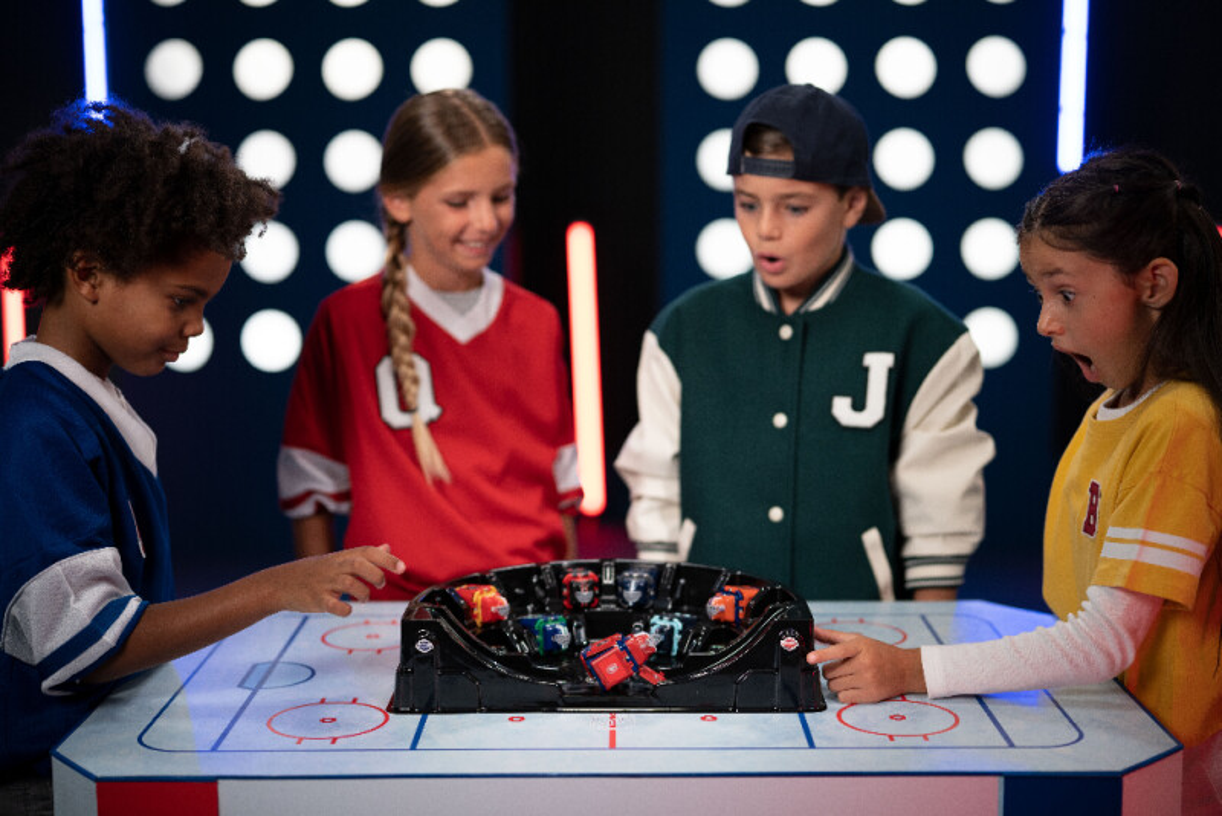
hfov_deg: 39.6
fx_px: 1698
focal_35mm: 50
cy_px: 408
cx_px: 611
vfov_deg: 27.0
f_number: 1.6
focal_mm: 50
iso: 500
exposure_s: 1/500
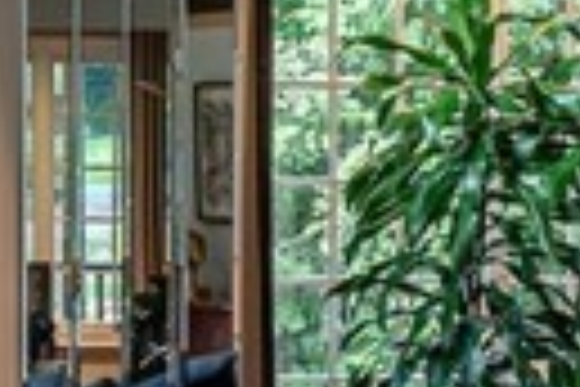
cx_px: 665
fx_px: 3061
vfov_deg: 7.2
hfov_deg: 10.7
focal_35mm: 190
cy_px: 144
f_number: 8
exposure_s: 1/10
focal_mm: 24
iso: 200
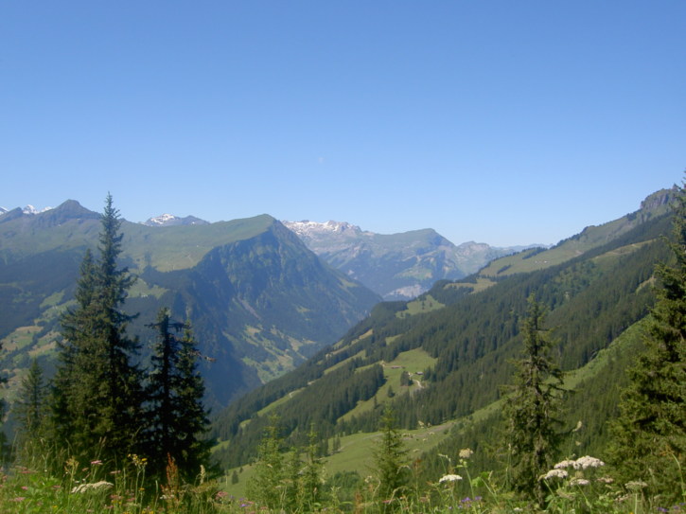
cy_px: 257
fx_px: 673
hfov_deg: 54.0
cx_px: 343
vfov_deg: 41.8
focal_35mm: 34
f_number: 4.7
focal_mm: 5.6
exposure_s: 1/320
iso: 50
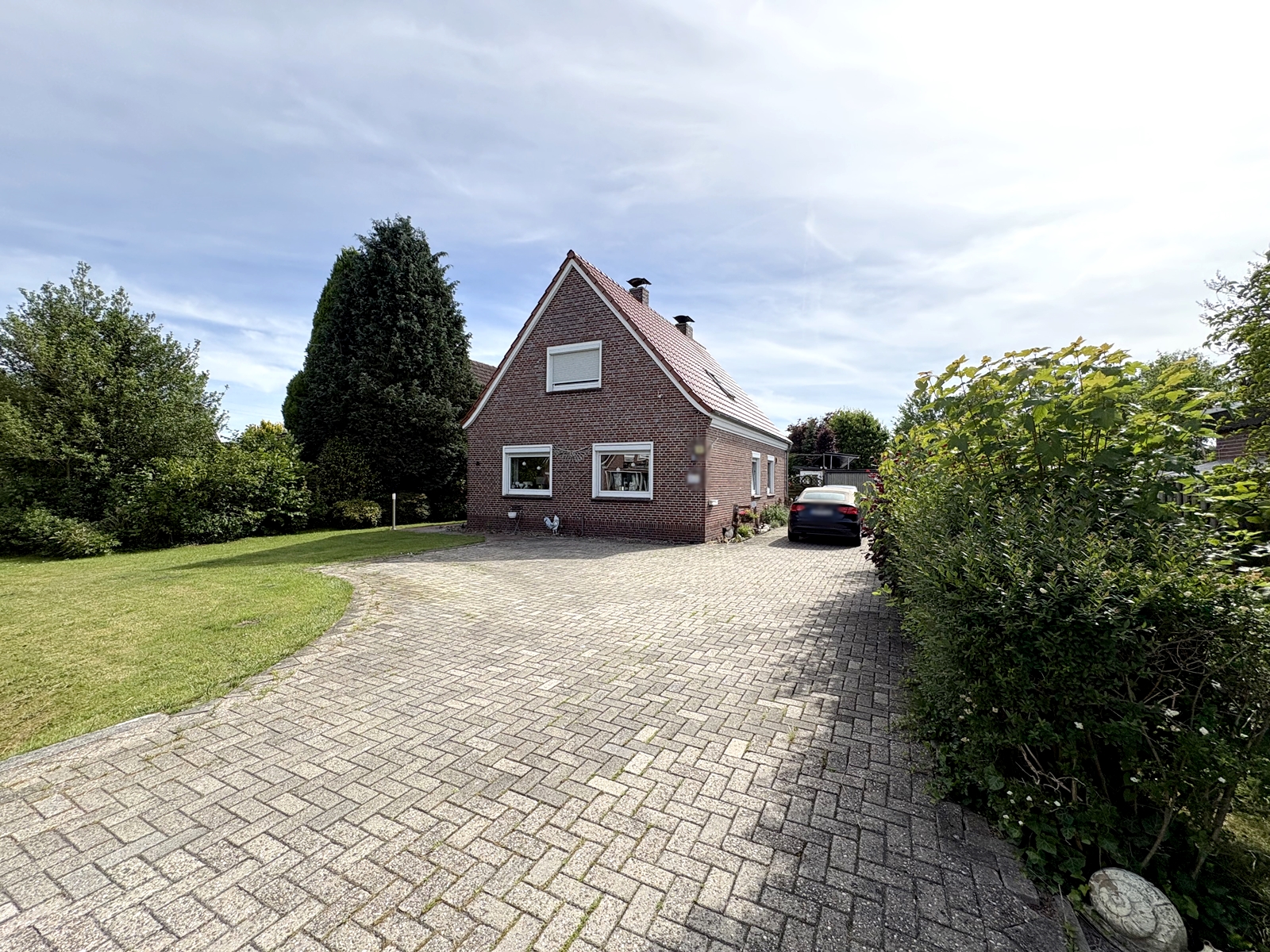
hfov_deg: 102.1
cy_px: 476
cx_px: 635
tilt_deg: +2.1
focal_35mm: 14
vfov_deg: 85.7
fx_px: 514
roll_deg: +0.4
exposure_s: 1/1449
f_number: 2.2
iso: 40
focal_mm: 2.22
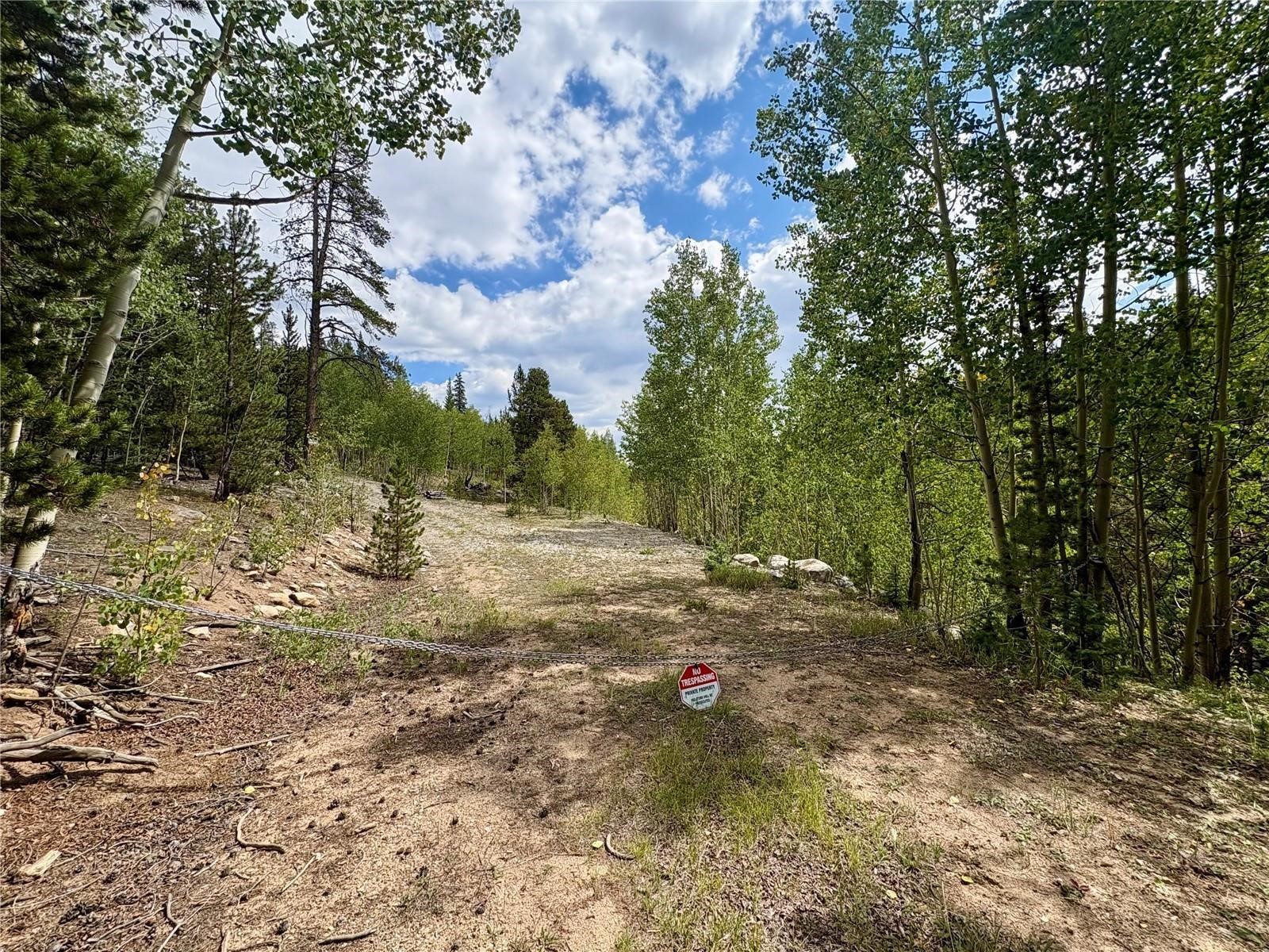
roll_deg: +1.2
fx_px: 513
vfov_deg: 85.7
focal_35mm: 14
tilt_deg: +0.8
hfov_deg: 102.1
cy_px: 476
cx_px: 634
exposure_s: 1/1672
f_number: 2.2
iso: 50
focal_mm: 2.22
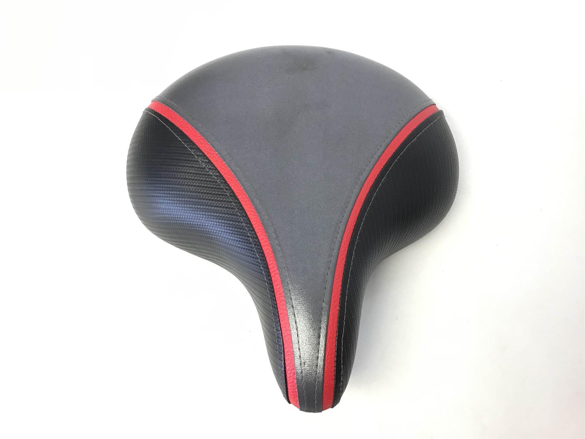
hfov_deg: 58.4
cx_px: 292
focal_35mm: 31
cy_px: 220
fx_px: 524
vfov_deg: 45.4
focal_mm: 3.3
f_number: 2.4
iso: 64
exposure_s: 1/30
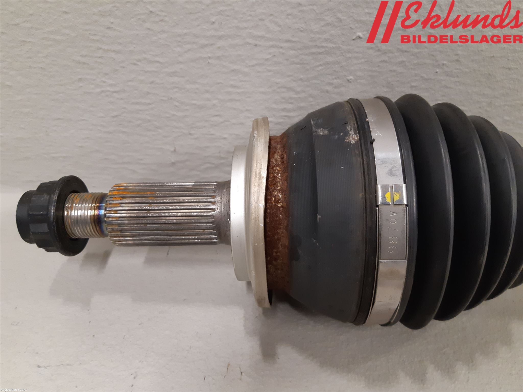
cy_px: 196
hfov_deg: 67.3
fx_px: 393
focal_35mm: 26
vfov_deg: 53.1
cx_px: 262
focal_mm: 3.93
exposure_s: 1/50
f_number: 1.7
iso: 250
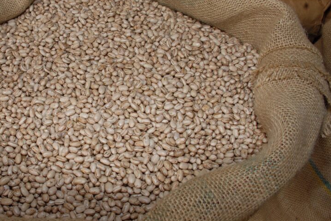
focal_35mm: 43
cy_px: 103
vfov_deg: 31.2
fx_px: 395
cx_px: 103
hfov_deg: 44.6
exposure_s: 1/60
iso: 250
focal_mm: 20
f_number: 11
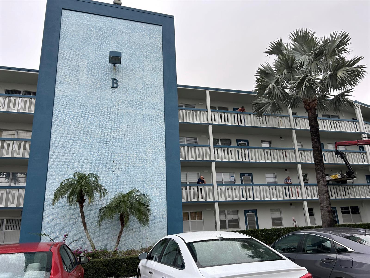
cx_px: 185
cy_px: 139
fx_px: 278
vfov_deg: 53.1
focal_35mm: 26
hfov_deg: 67.3
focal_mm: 5.7
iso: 50
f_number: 1.5
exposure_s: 1/611
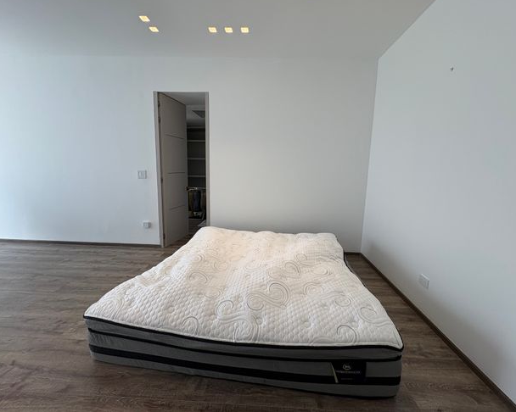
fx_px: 229
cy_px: 201
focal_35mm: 15
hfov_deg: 96.8
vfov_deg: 84.0
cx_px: 264
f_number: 2.2
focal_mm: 2.22
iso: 80
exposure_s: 1/120
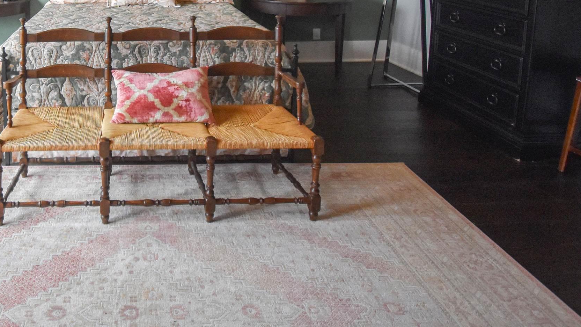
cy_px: -3
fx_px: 447
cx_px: 120
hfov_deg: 60.9
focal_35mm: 29
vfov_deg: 36.0
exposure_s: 1/500
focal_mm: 10
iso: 1600
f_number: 4.5
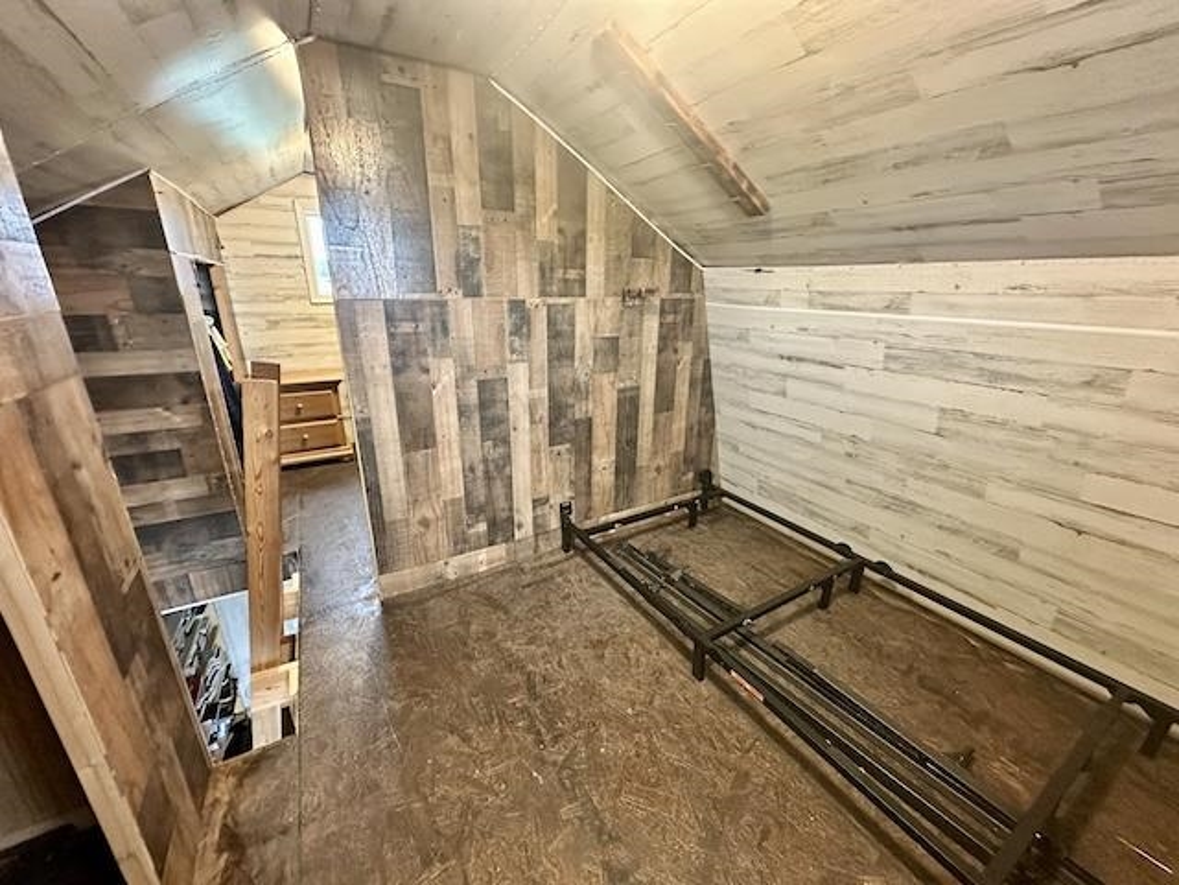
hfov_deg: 102.1
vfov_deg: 85.7
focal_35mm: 14
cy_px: 442
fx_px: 477
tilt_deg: -18.5
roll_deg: -0.9
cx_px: 590
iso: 1000
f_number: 2.2
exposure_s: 1/60
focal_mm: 2.22
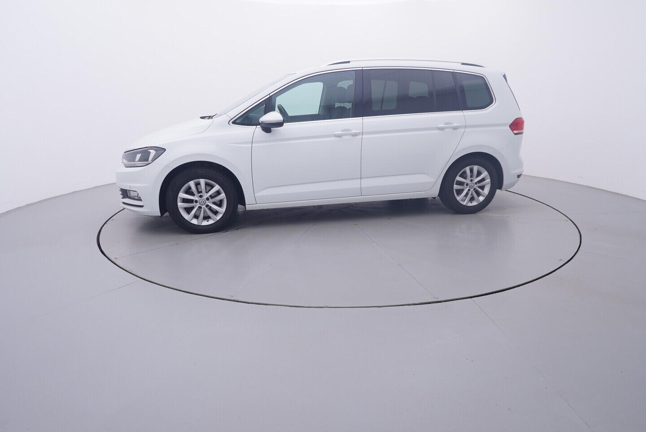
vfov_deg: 56.2
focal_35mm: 22
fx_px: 404
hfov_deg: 77.3
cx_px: 323
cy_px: 216
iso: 200
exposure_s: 1/80
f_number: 5
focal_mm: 15
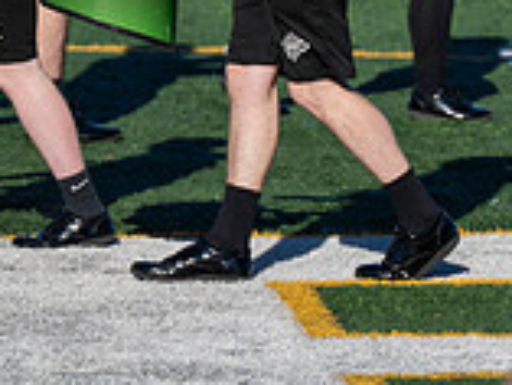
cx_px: 877
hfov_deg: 2.8
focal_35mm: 711
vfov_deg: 2.1
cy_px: -171
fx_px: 10524
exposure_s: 1/2000
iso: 160
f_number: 4
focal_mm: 200
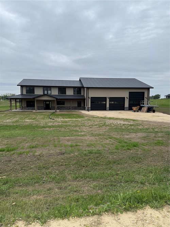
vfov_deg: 71.6
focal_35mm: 24
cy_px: 114
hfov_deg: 56.8
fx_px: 157
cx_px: 85
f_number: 1.78
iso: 80
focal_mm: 6.76
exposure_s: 1/2174
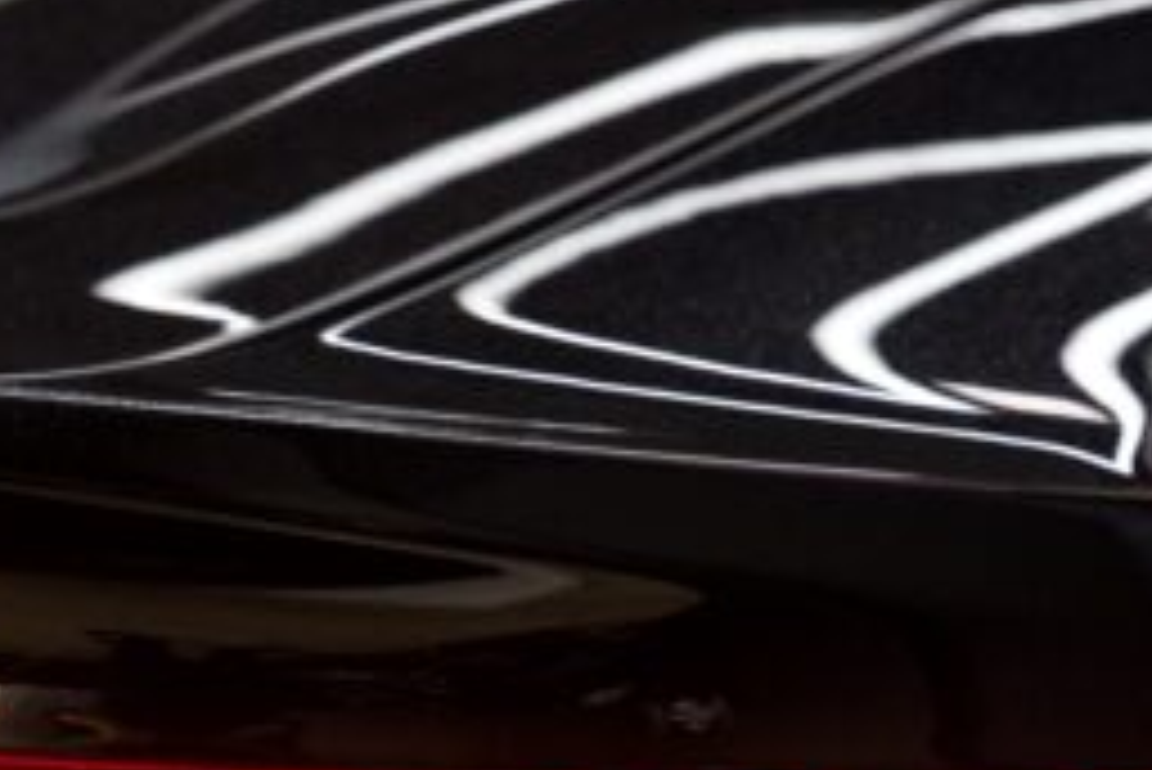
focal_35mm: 210
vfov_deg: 6.5
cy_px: 1121
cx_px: 374
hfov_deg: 9.8
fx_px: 6724
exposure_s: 1/60
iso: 1600
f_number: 3.2
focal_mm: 70
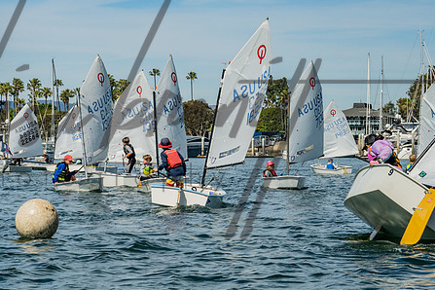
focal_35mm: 113
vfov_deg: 12.1
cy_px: 105
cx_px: 131
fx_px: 1365
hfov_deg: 18.0
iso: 250
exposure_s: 1/400
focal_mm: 73
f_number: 10
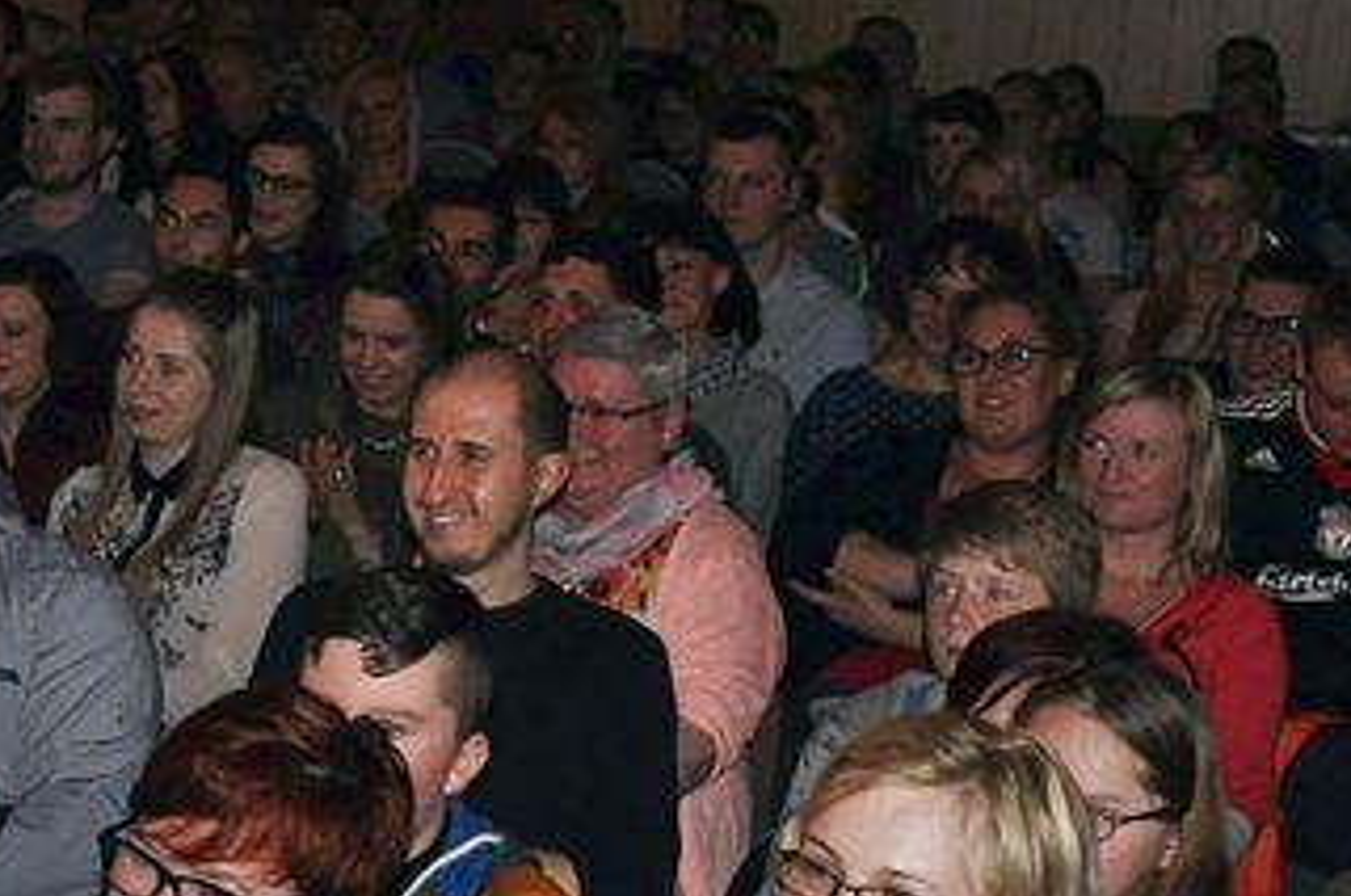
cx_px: 328
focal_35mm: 99
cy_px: 608
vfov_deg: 13.7
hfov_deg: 20.4
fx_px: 3722
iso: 1000
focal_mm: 25
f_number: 4.5
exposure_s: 1/60
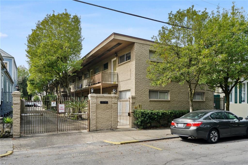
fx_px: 172
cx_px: 124
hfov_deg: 71.5
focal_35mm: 25
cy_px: 82
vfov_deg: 51.3
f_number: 11
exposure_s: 1/125
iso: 800
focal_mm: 25
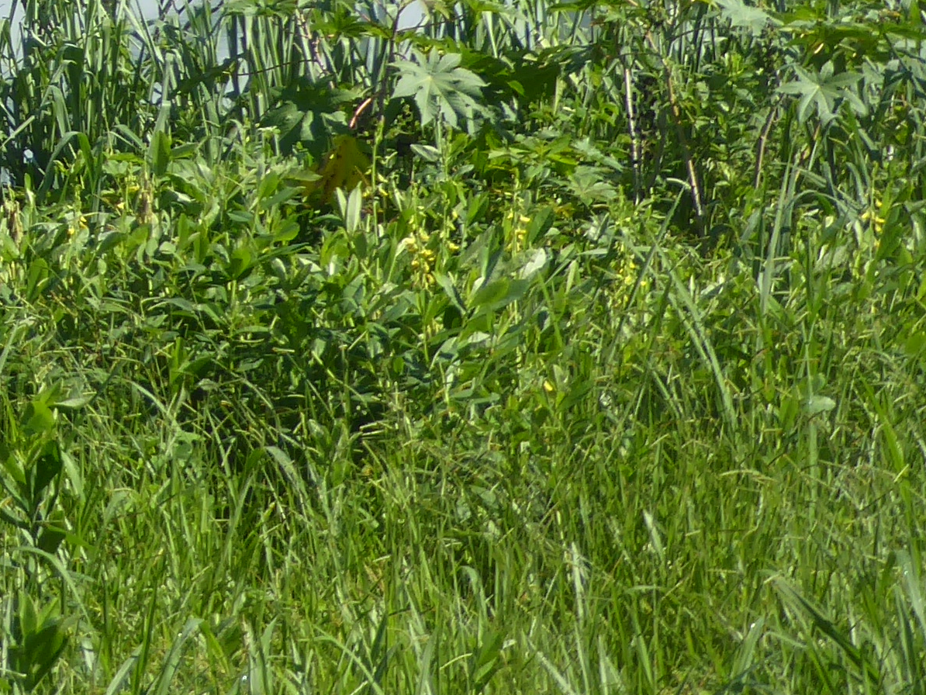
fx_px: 5378
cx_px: -501
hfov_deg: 9.5
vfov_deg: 7.3
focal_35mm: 201
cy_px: -109
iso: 80
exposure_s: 1/400
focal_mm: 10.3
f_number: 4.2
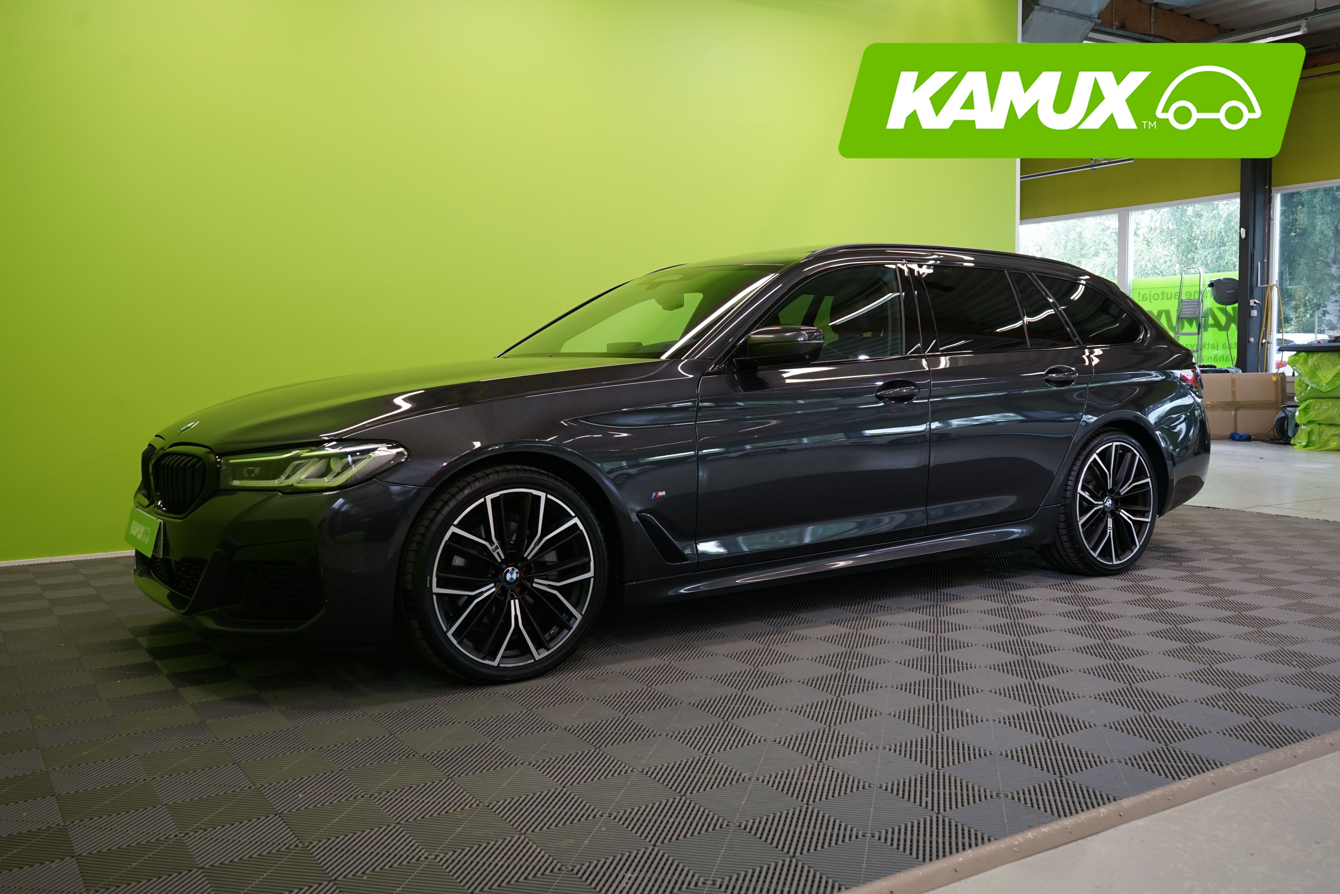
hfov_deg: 60.3
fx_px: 1154
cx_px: 670
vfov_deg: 42.3
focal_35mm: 31
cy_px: 447
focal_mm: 31
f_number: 6.3
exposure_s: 1/30
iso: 500
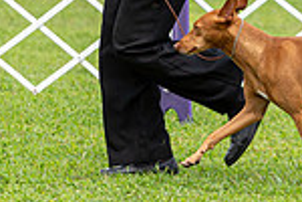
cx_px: 236
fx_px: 5587
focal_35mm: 666
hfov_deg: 3.1
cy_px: -96
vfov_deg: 2.1
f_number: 4
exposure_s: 1/1000
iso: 250
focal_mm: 172
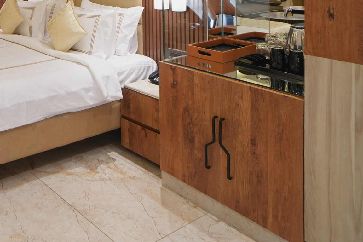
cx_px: 43
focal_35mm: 40
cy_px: -25
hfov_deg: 44.5
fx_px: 403
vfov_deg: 29.9
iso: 1250
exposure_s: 1/100
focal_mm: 18
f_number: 4.5
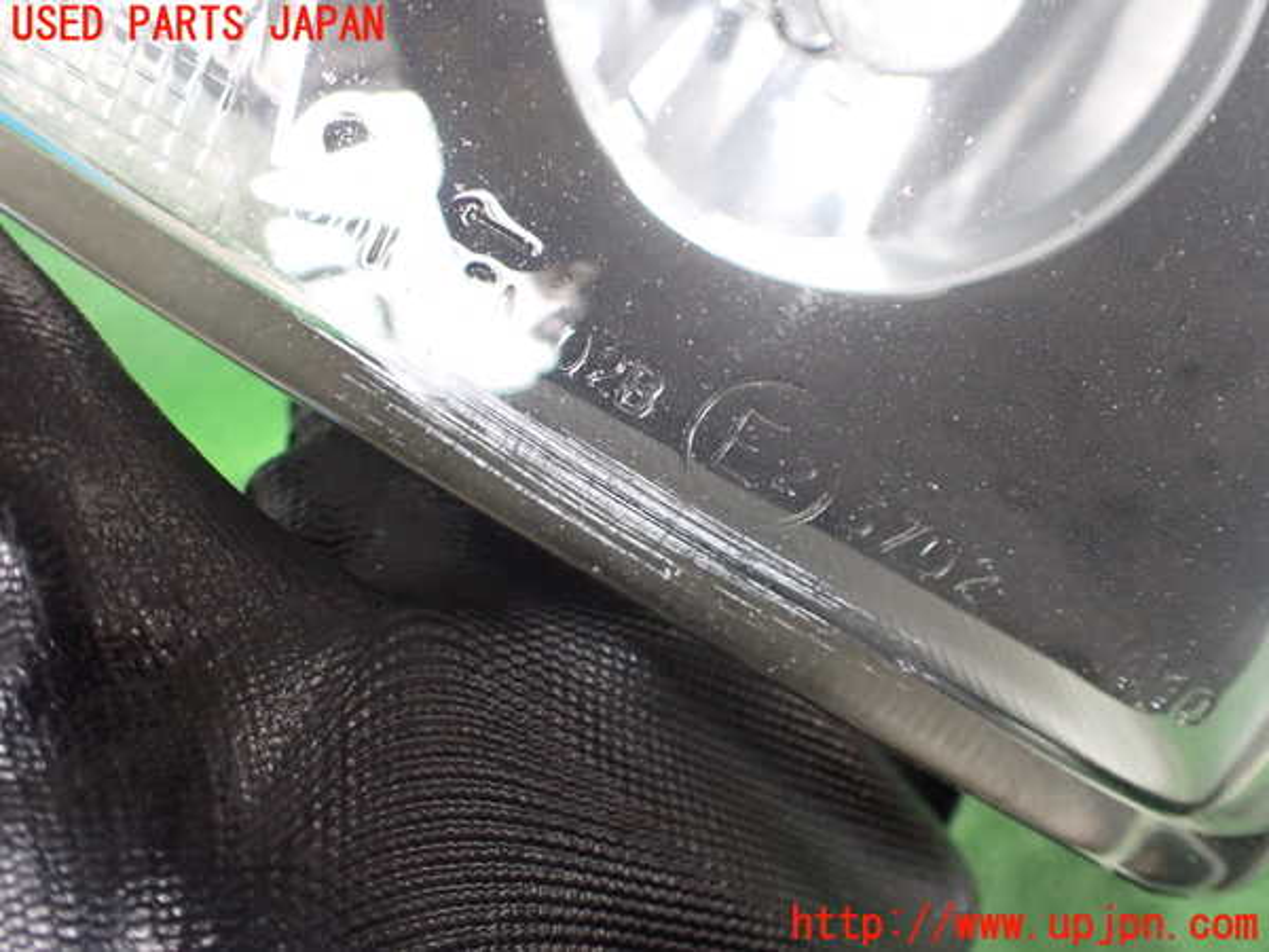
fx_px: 1100
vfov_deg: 46.8
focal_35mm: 30
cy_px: 476
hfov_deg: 60.0
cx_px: 634
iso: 800
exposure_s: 1/80
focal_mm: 5.4
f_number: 2.3
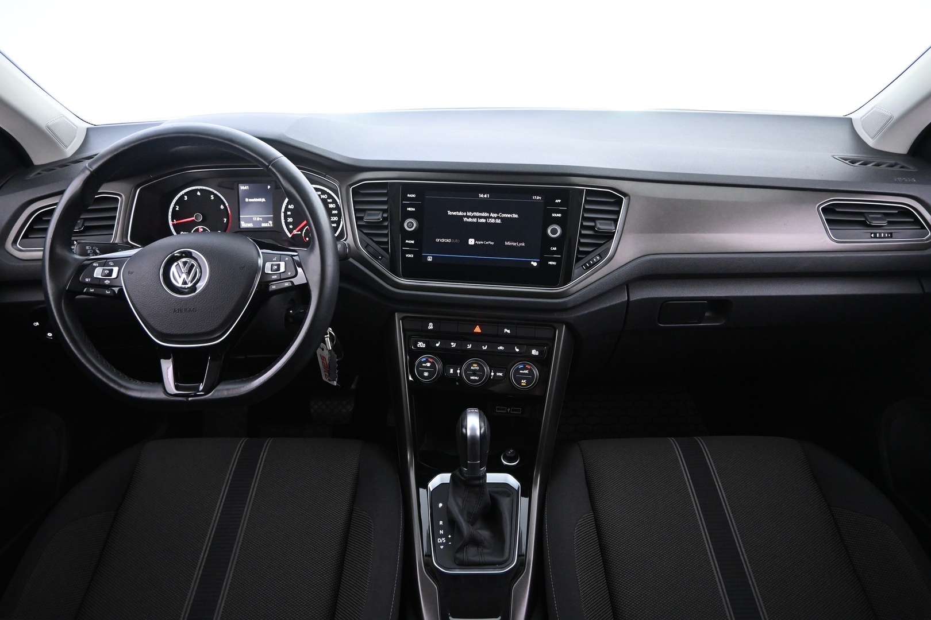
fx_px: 621
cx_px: 466
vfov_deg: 53.1
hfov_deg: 73.7
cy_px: 310
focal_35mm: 24
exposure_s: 1/25
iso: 3200
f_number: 3.5
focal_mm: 16
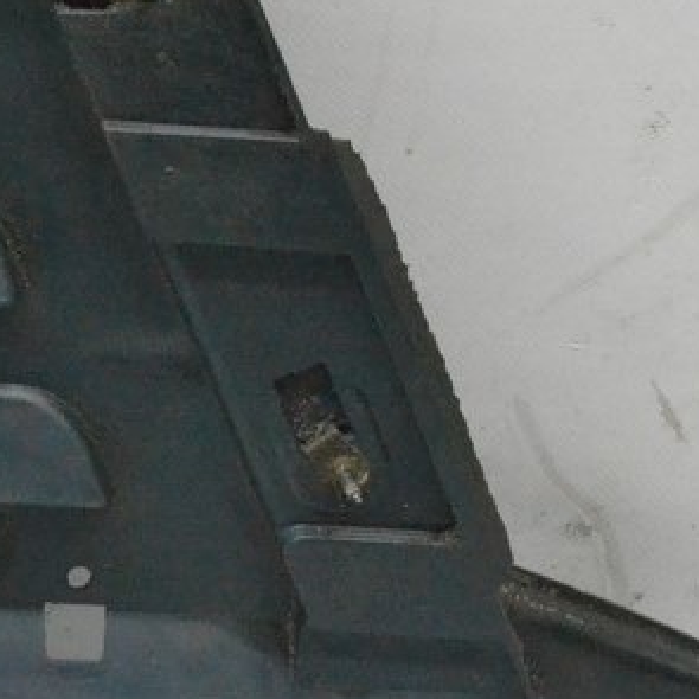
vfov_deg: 14.1
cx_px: -351
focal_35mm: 124
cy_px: 269
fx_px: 2833
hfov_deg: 13.3
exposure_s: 1/160
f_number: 9
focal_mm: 28
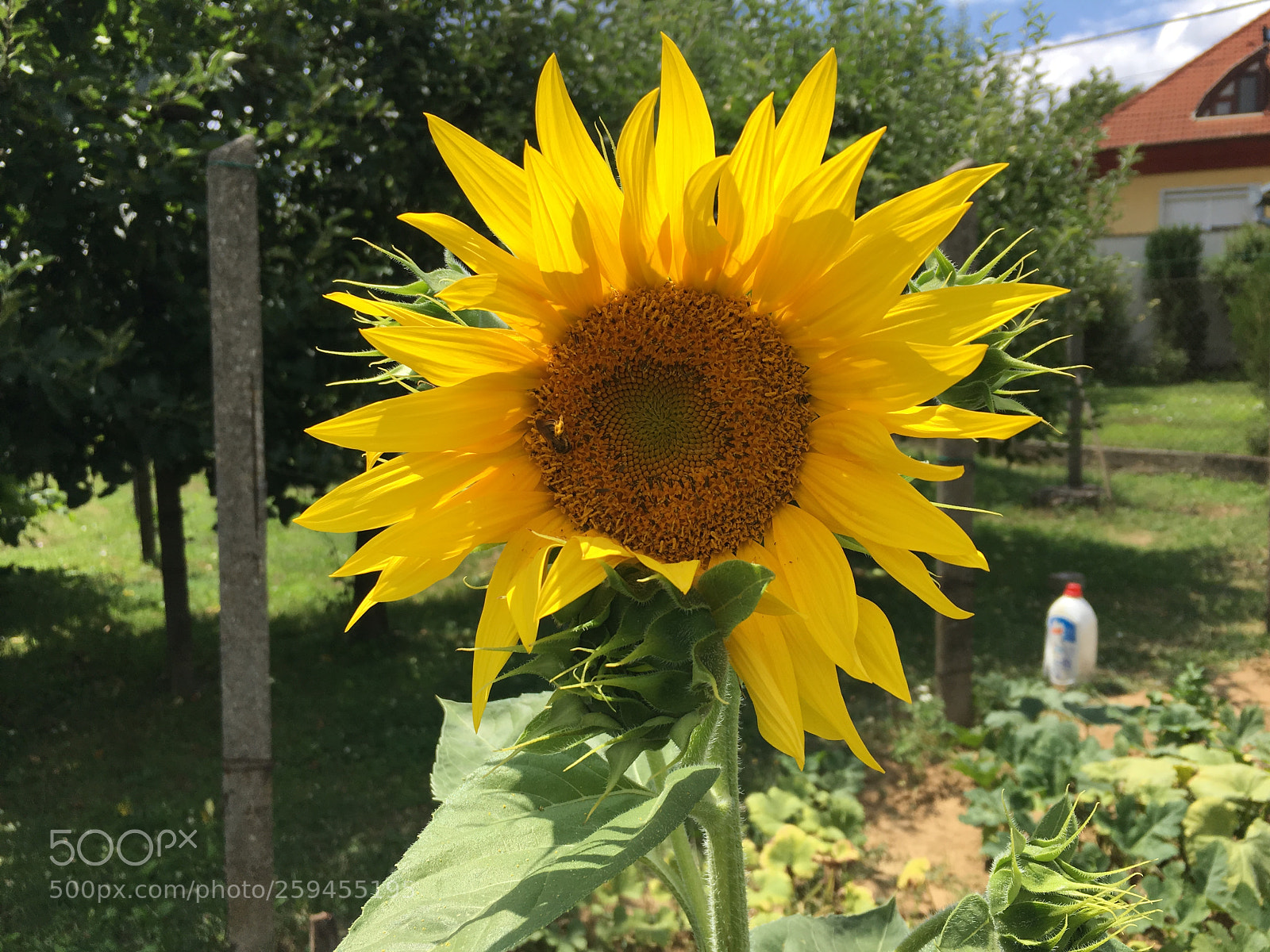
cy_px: 476
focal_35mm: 29
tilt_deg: -3.4
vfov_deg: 48.2
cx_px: 635
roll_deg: -0.8
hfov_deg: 61.7
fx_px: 1064
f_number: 2.2
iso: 25
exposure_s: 1/1479
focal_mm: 4.15
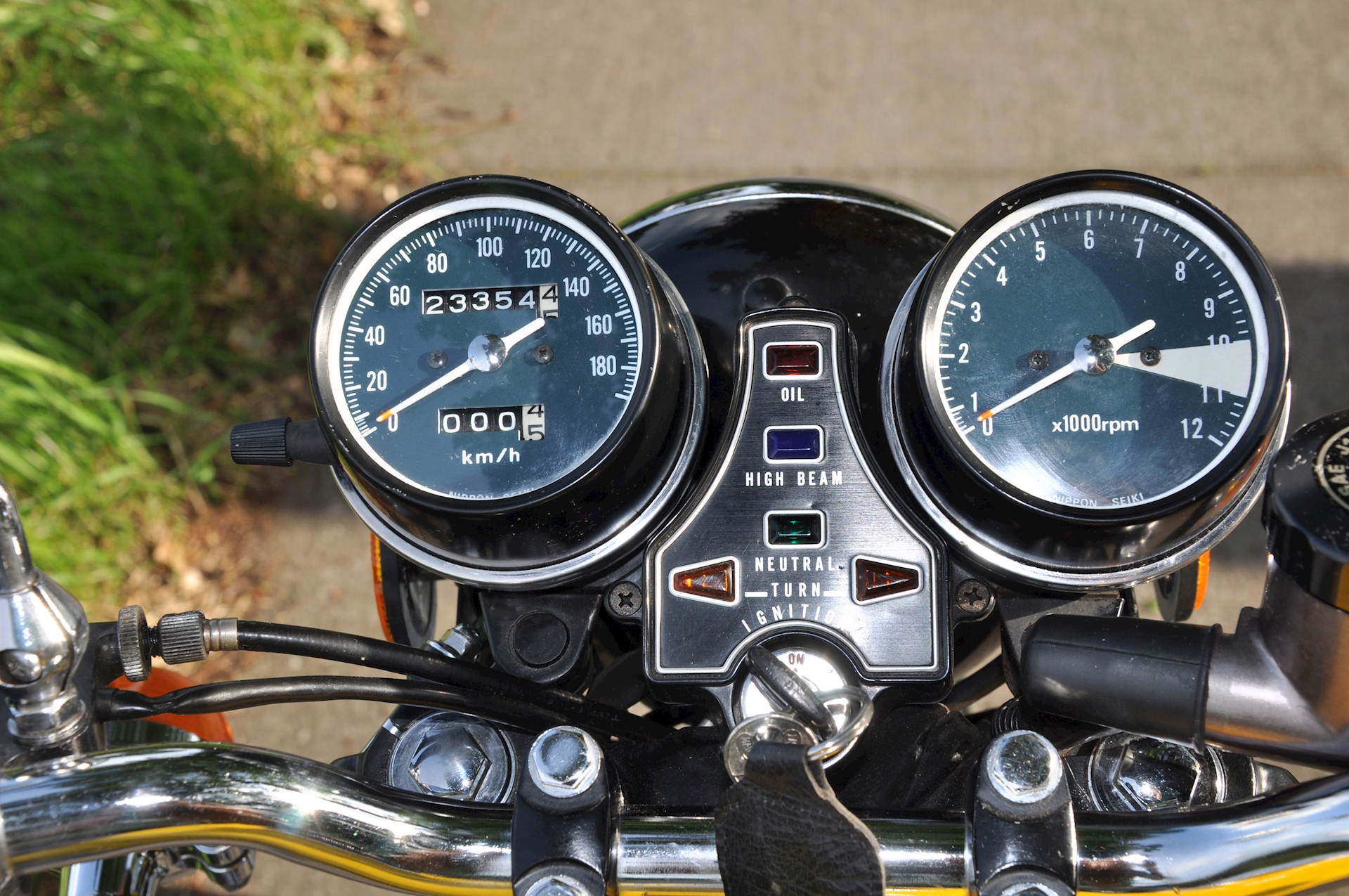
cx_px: 674
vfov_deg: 22.6
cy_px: 448
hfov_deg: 33.4
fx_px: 2245
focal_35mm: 60
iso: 200
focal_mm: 40
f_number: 10
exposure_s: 1/200
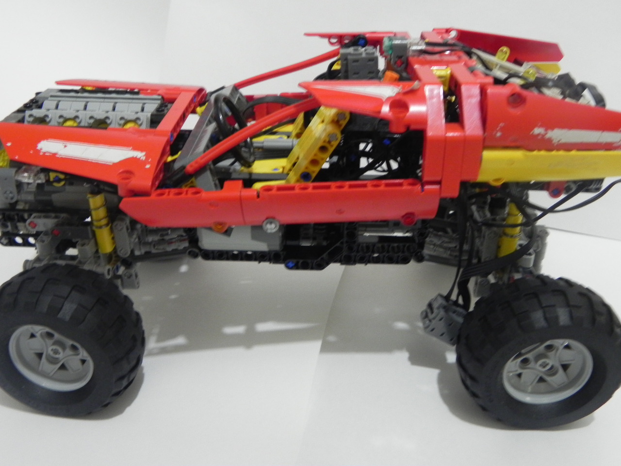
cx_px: 310
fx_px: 592
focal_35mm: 33
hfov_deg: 55.4
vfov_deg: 42.9
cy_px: 233
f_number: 2.8
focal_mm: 5.9
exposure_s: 1/10.8
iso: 400
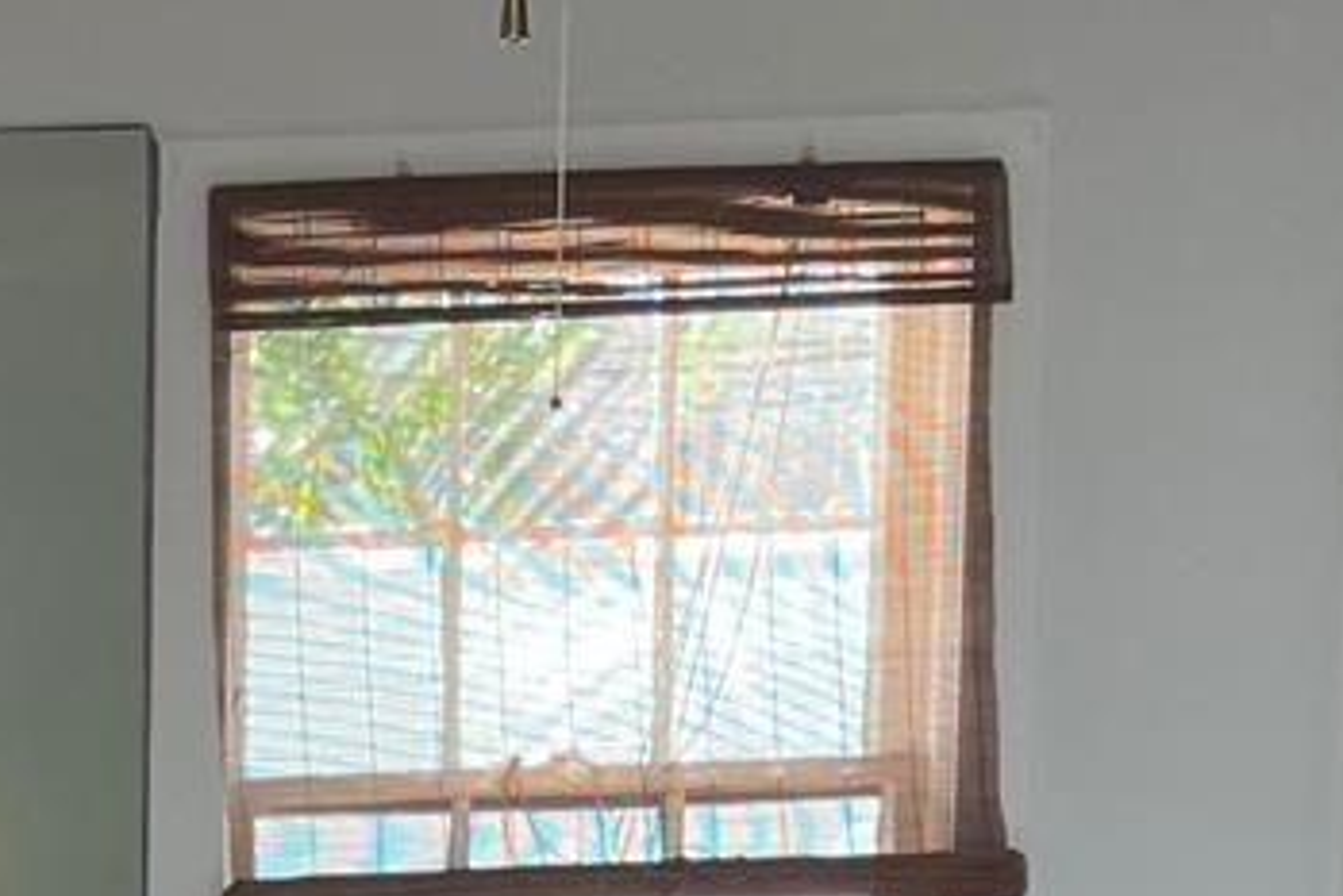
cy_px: 1531
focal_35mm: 124
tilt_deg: -5.7
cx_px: -1070
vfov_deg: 10.5
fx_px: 4628
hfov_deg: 14.5
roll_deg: +1.0
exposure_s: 1/120
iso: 40
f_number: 1.6
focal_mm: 4.2
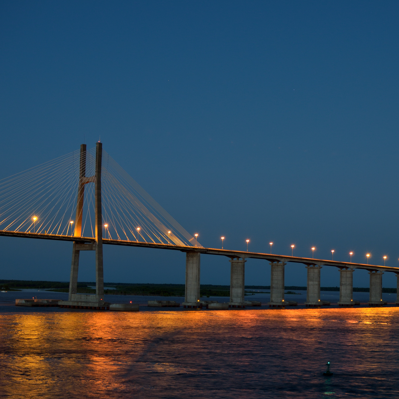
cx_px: 268
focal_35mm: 68
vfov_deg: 25.5
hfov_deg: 25.3
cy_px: 199
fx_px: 882
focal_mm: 35
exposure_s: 1
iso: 100
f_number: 3.5
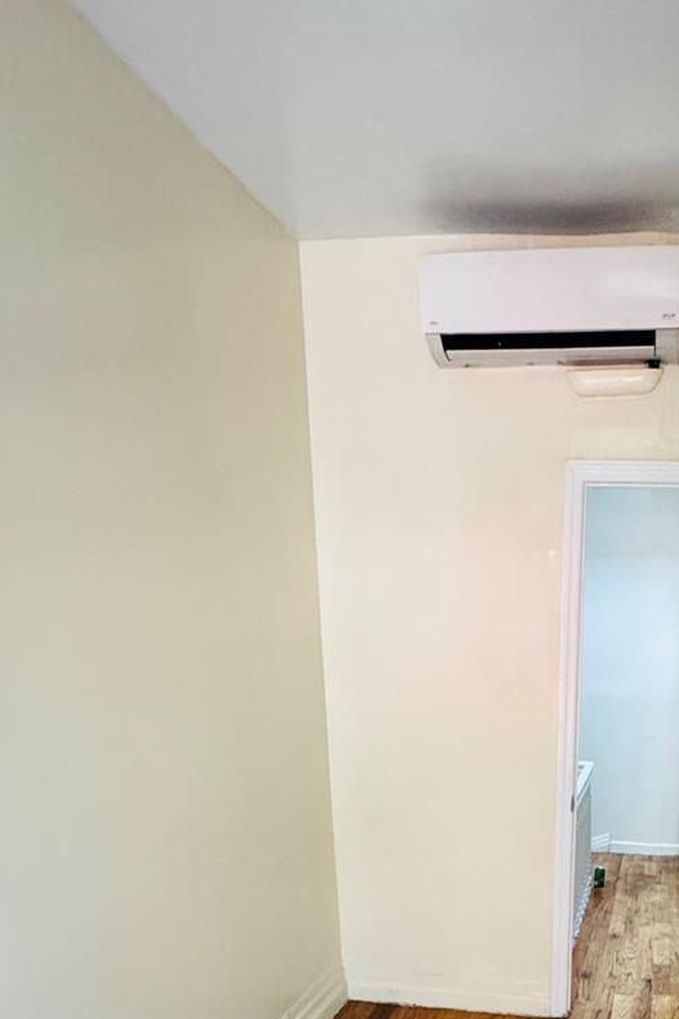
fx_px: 849
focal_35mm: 30
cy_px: 897
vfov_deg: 54.7
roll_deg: -0.1
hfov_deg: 41.5
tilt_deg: -18.4
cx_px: 553
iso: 320
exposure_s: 1/60
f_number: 2.2
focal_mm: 2.22
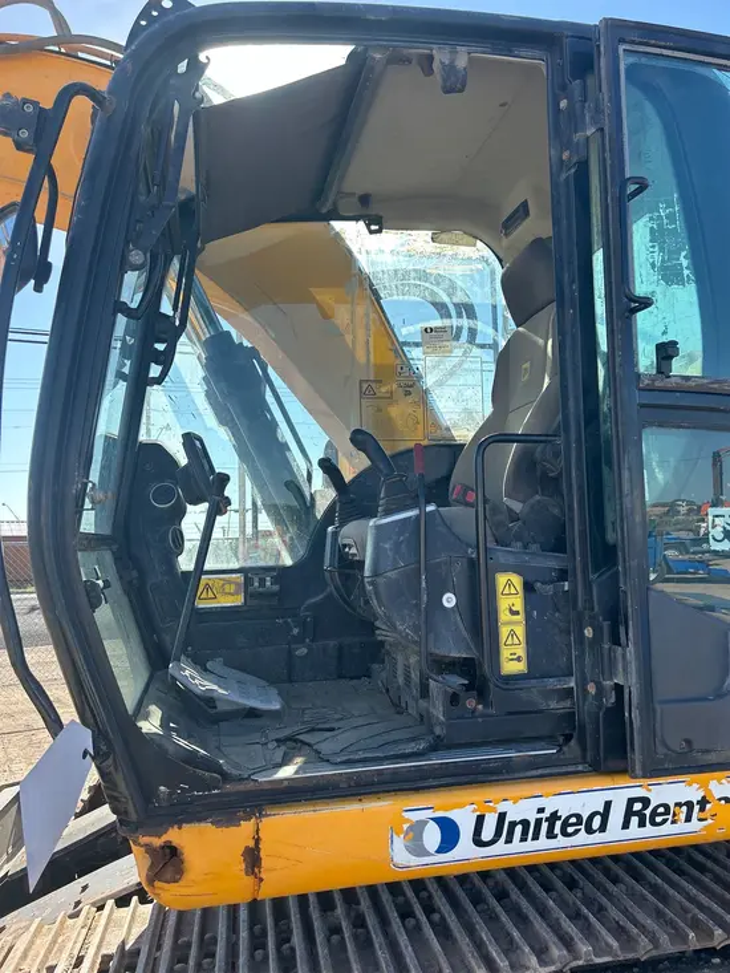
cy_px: 486
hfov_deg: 53.1
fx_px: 731
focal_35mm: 26
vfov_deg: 67.3
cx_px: 365
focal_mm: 5.7
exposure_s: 1/1252
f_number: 1.5
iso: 50
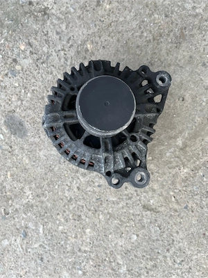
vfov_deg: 67.3
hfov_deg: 53.1
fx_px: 208
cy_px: 139
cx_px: 104
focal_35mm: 26
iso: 40
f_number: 1.6
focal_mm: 5.1
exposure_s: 1/167
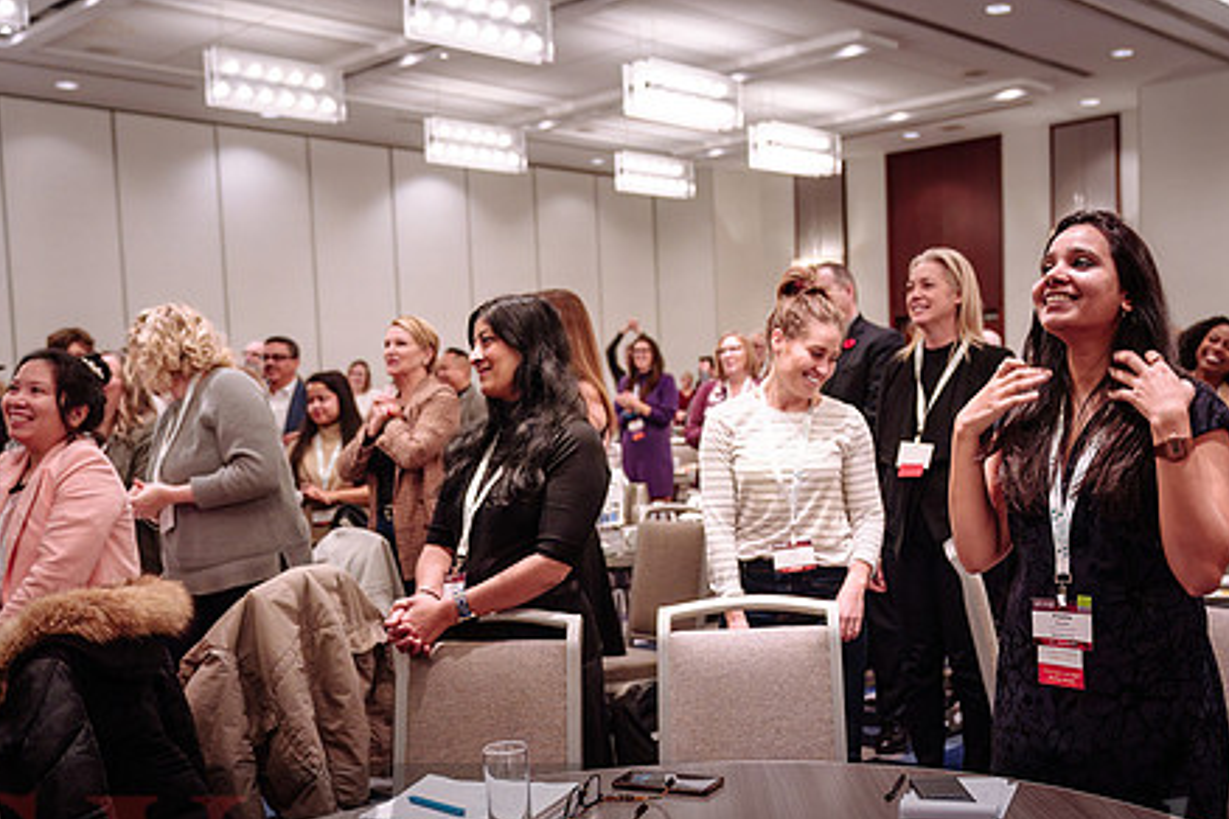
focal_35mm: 39
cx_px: 789
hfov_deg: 48.9
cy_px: 501
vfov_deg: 34.1
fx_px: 1331
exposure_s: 1/80
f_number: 2.8
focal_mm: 28
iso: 1600
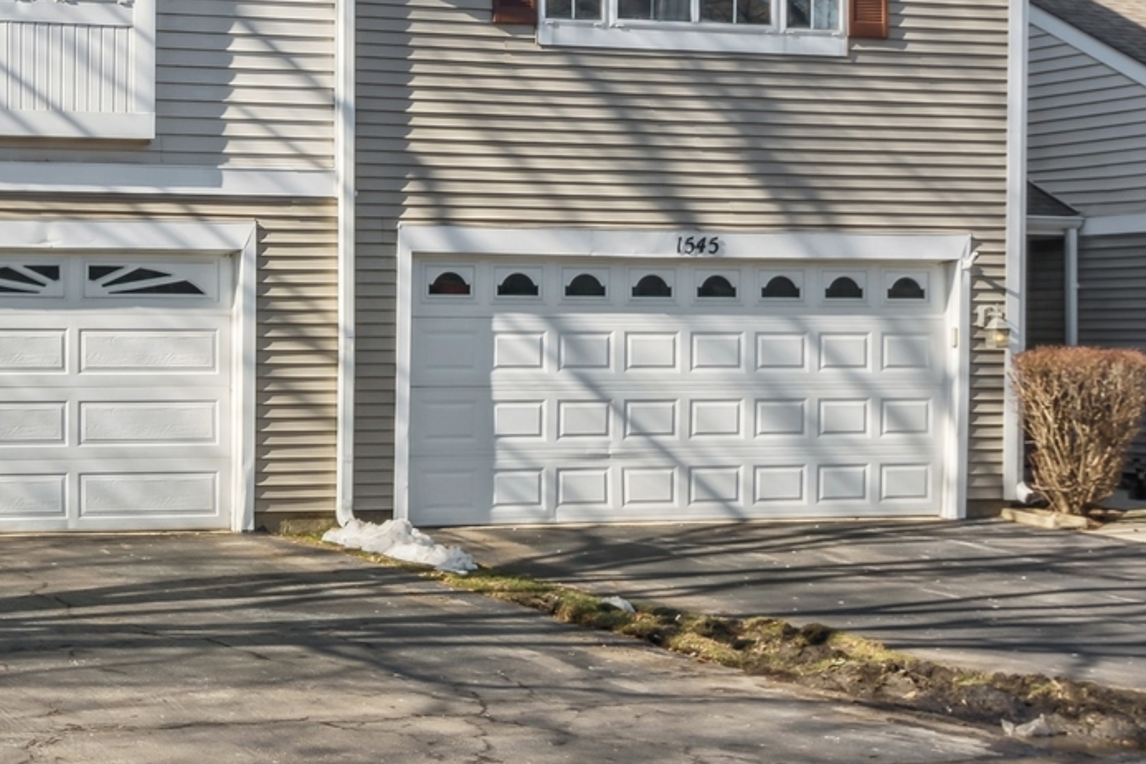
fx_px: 2229
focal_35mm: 70
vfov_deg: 19.3
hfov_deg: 27.3
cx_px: 13
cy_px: 168
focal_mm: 20
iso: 100
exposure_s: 1/125
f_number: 9
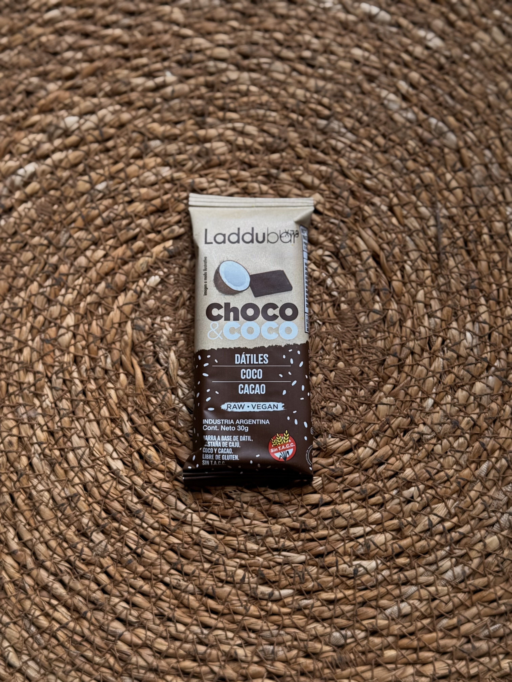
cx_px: 256
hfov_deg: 30.3
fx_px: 947
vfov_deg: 39.7
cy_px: 341
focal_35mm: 48
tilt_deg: -81.9
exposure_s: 1/384
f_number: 1.78
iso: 64
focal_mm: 6.76
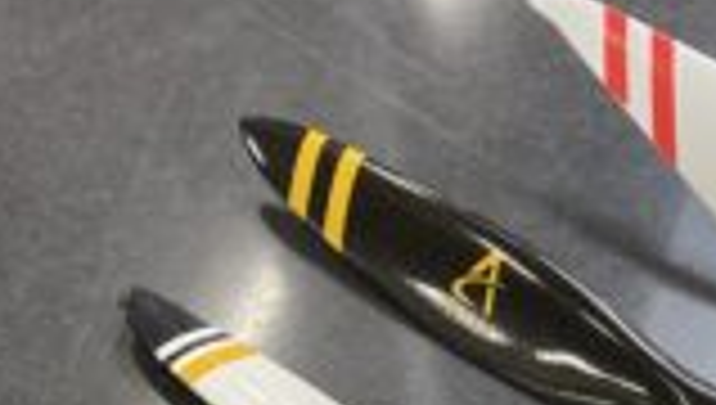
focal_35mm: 89
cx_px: 666
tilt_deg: -56.4
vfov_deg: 12.3
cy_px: 772
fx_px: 1692
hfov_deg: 23.2
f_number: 1.5
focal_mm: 5.7
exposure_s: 1/120
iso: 80
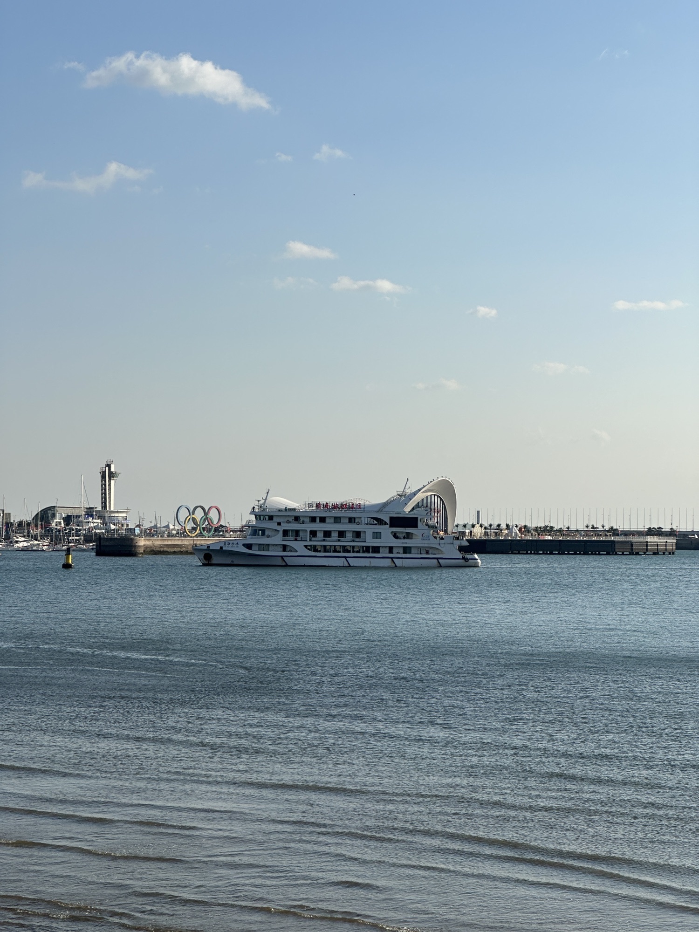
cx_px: 350
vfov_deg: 25.3
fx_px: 2073
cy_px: 466
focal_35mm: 77
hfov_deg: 19.1
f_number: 2.8
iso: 32
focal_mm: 9
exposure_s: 1/1277
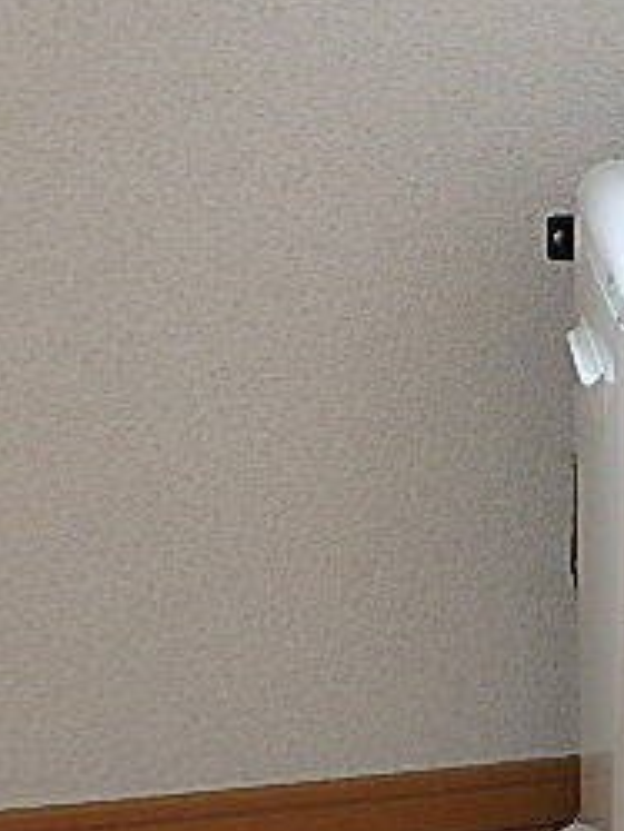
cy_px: 627
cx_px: 851
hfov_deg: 23.3
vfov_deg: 34.7
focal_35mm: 54
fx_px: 1297
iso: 200
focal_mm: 3.7
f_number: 3.5
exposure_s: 1/60
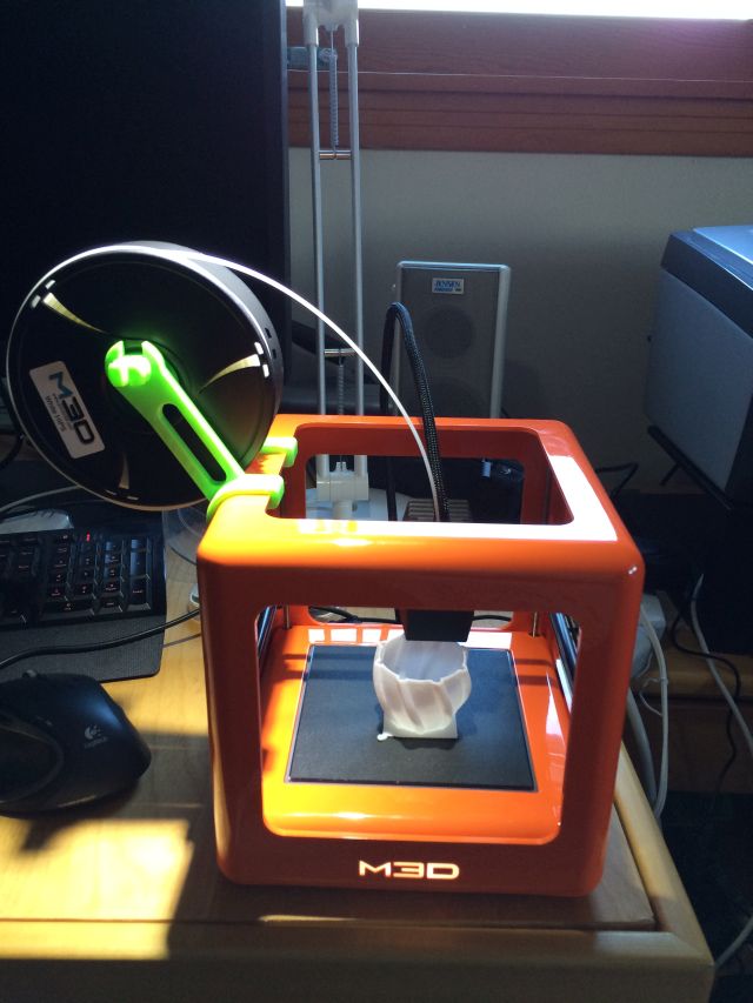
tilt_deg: -22.8
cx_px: 376
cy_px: 502
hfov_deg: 48.2
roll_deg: -0.8
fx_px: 841
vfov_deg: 61.7
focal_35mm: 29
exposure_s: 1/30
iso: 80
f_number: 2.2
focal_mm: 4.15
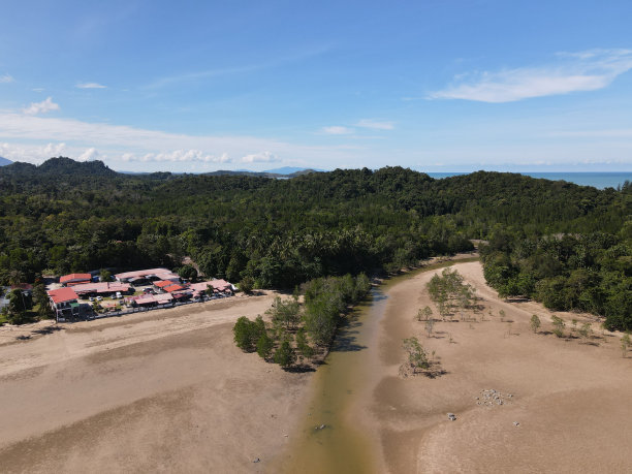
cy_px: 237
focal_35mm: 24
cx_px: 316
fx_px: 438
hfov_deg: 71.6
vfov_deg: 56.8
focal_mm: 4.5
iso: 100
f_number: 2.8
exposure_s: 1/15
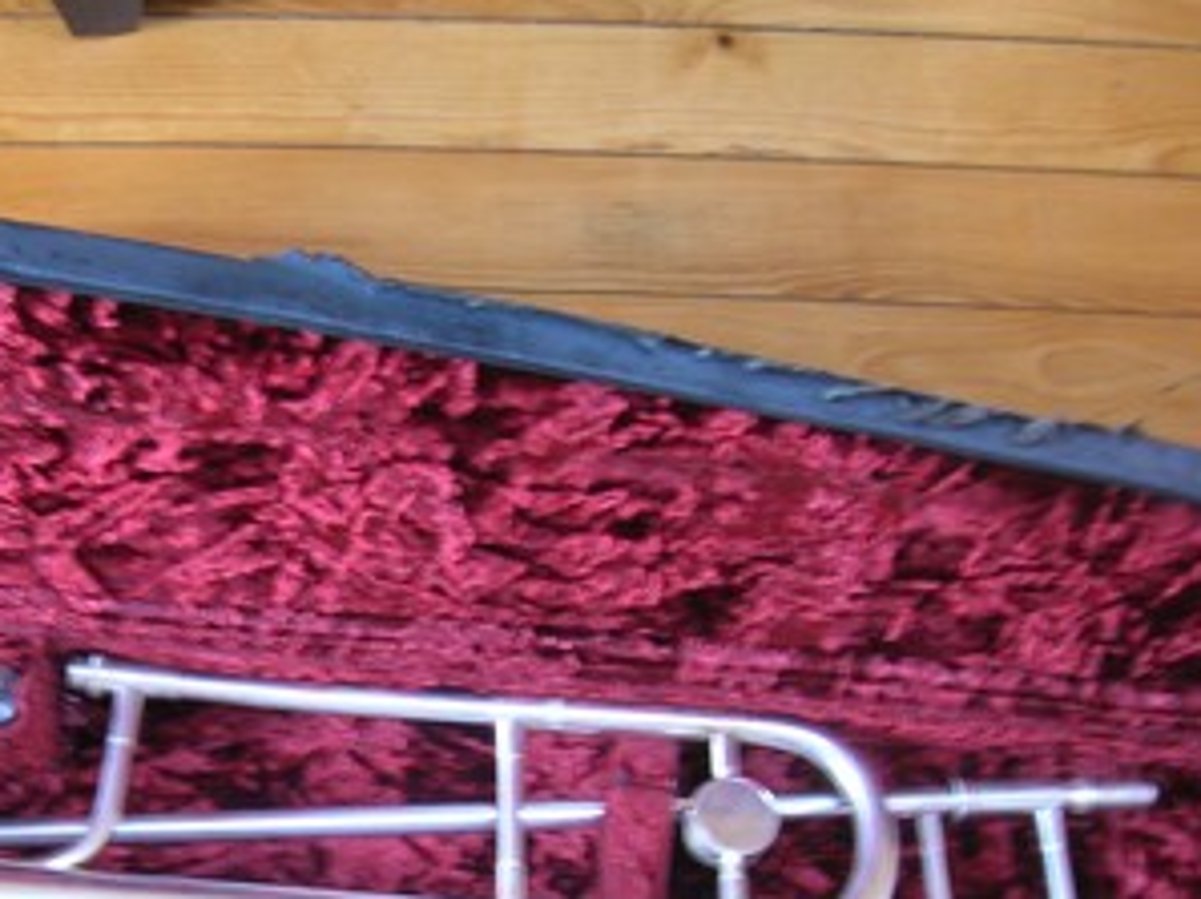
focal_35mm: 57
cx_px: 254
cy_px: 726
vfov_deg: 25.2
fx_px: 1976
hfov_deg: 32.9
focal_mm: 5.7
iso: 50
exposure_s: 1/3.6
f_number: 2.9
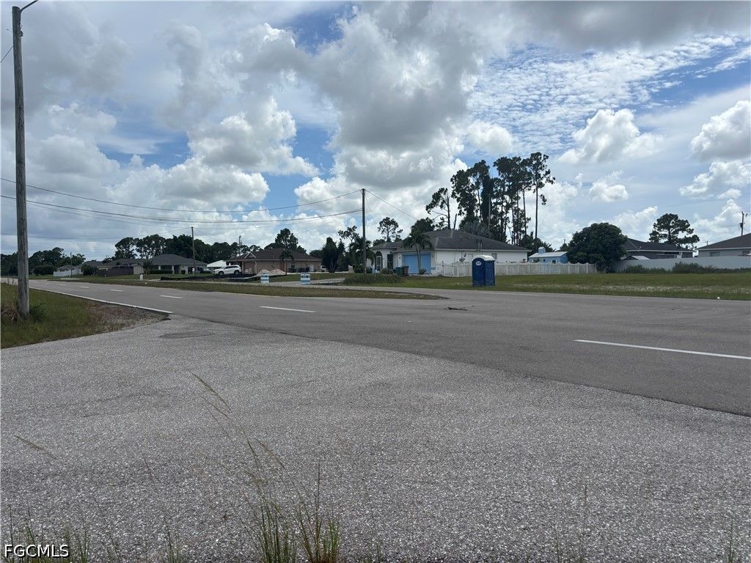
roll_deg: +1.6
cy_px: 282
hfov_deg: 67.3
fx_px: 564
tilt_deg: -0.2
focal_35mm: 26
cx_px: 376
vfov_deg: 53.1
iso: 50
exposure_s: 1/6711
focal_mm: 5.96
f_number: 1.6
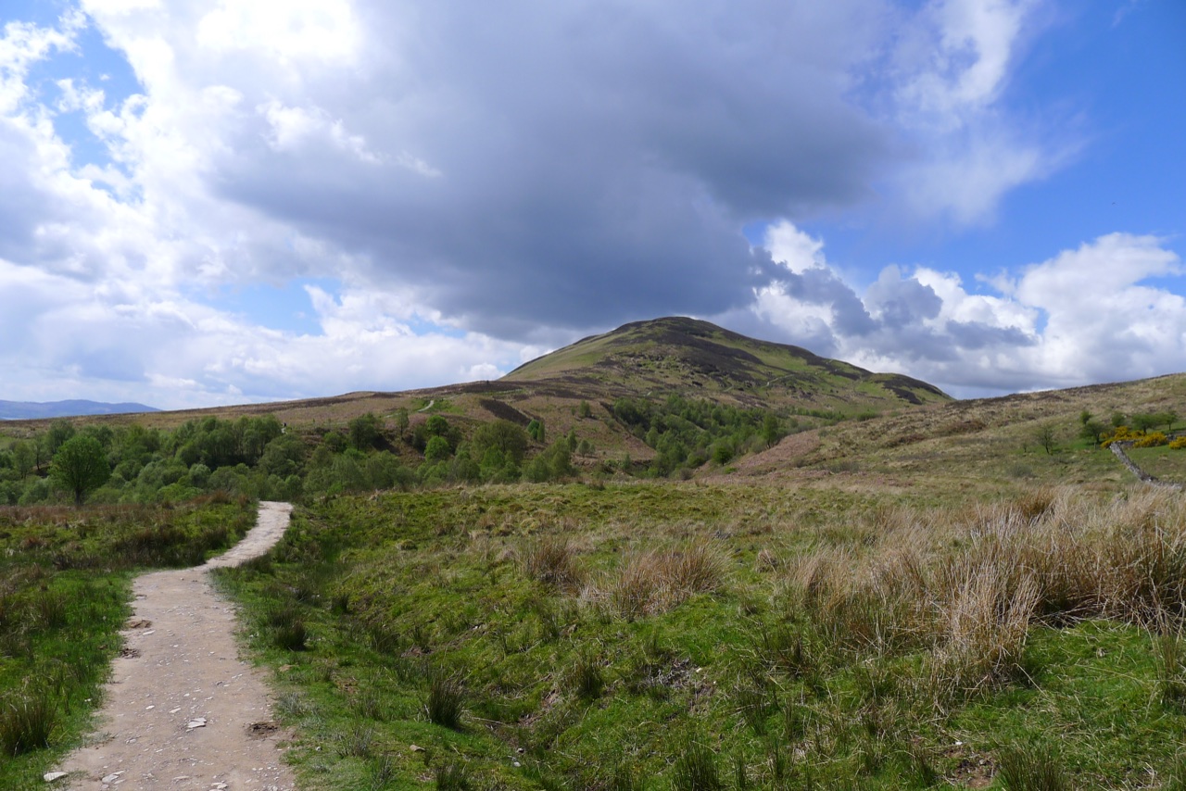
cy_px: 396
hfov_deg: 73.7
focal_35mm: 24
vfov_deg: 53.2
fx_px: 791
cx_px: 593
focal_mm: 5.1
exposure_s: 1/800
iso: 80
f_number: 4
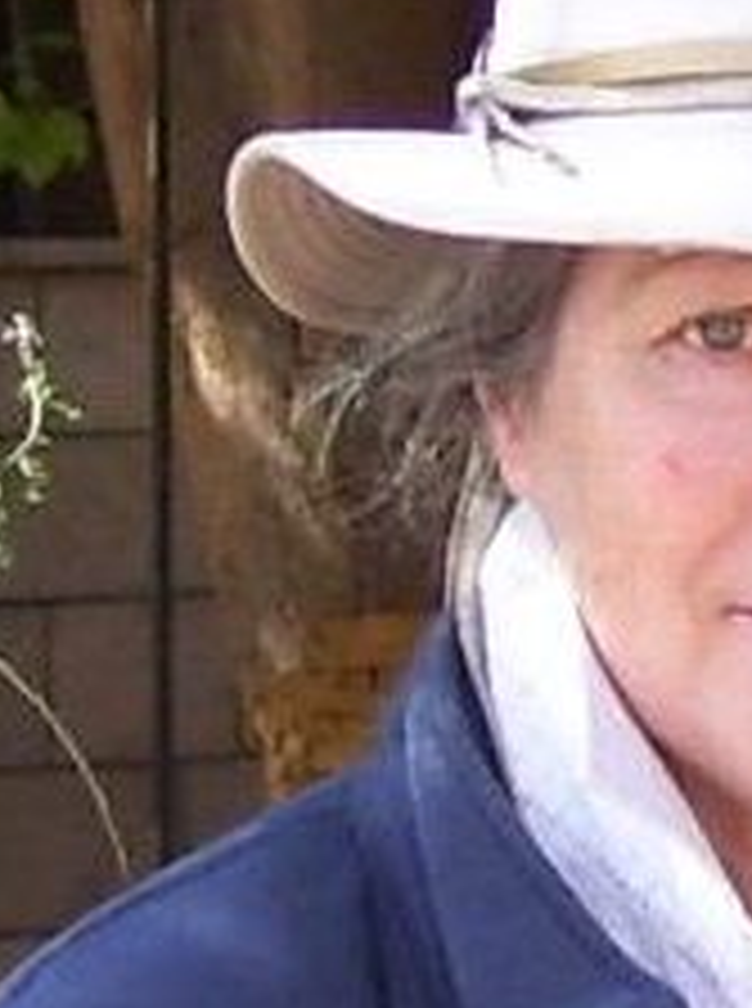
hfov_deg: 16.8
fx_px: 2472
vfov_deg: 23.1
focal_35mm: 85
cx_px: 799
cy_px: 513
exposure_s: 1/250
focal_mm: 6
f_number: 2.7
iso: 80
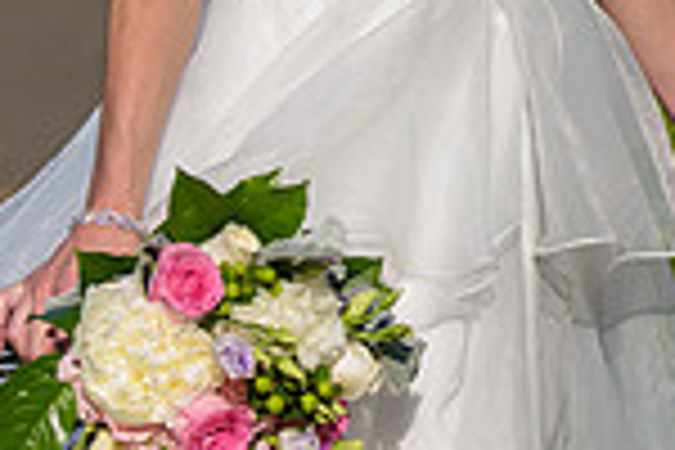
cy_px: -241
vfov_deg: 4.1
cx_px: 724
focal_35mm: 332
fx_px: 6225
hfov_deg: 6.2
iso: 200
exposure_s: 1/2500
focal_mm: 86
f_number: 4
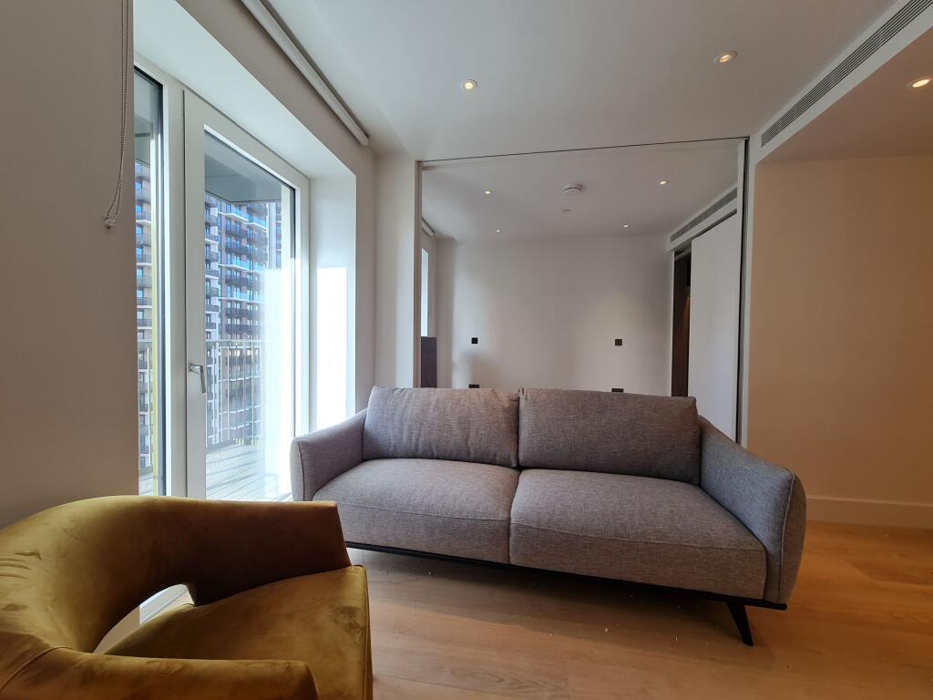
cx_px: 466
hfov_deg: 106.2
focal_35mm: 13
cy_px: 350
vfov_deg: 89.9
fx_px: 350
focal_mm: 2.2
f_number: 2.2
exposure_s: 1/100
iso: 64
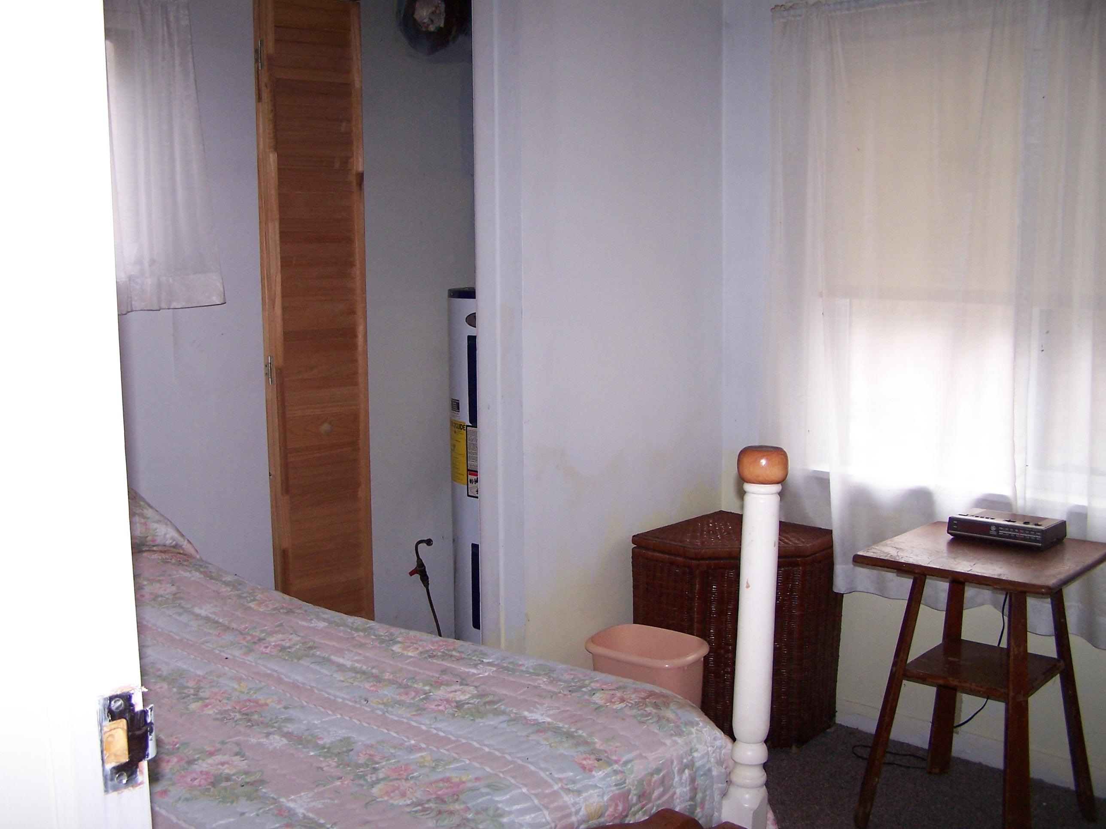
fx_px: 1214
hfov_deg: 49.0
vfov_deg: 37.7
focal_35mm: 38
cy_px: 414
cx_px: 553
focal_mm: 6.3
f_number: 2.8
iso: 140
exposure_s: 1/60
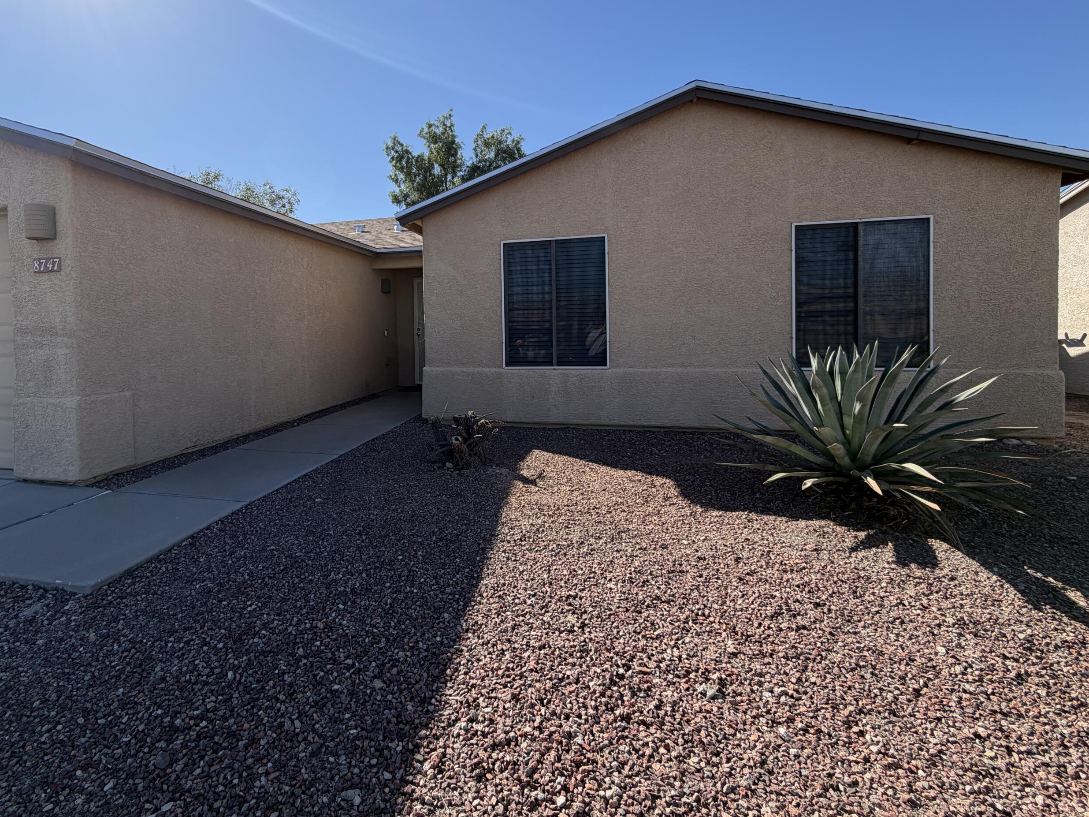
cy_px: 342
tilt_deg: -1.1
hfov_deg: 90.2
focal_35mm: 17
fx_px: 535
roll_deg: +1.3
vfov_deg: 74.2
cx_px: 455
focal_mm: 2.22
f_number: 2.2
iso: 32
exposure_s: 1/770
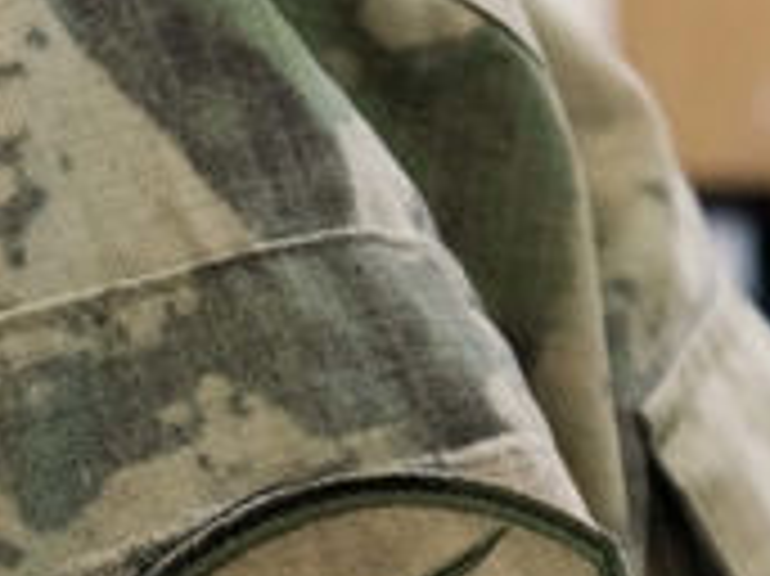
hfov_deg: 13.4
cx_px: 1288
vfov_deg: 10.6
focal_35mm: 135
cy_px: 864
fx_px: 3001
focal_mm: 21.4
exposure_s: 1/500
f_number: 3.2
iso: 2500
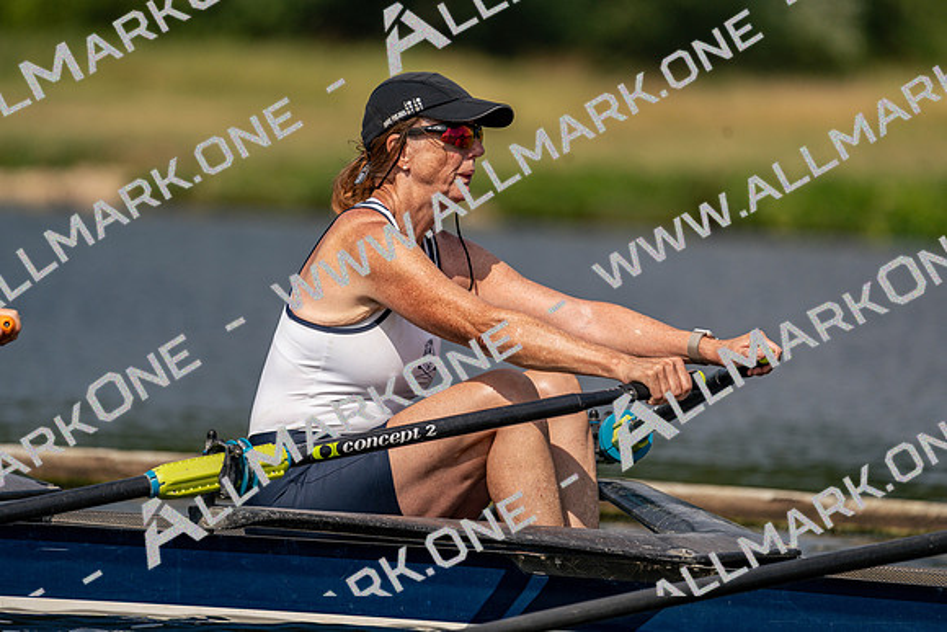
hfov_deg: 4.4
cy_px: 316
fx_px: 12366
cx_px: 474
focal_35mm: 470
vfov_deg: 2.9
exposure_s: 1/1600
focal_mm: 470
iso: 160
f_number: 6.3
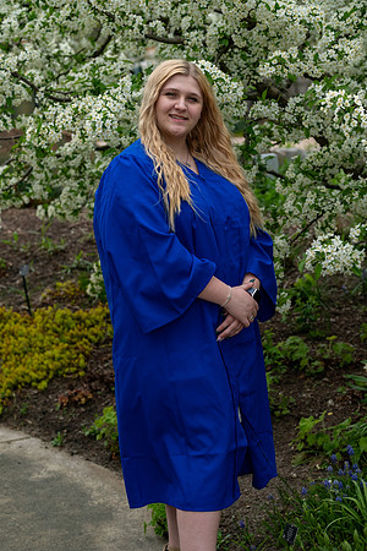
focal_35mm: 103
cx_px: 184
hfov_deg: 13.3
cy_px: 276
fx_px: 1575
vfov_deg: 19.8
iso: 250
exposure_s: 1/400
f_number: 4.5
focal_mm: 68.7
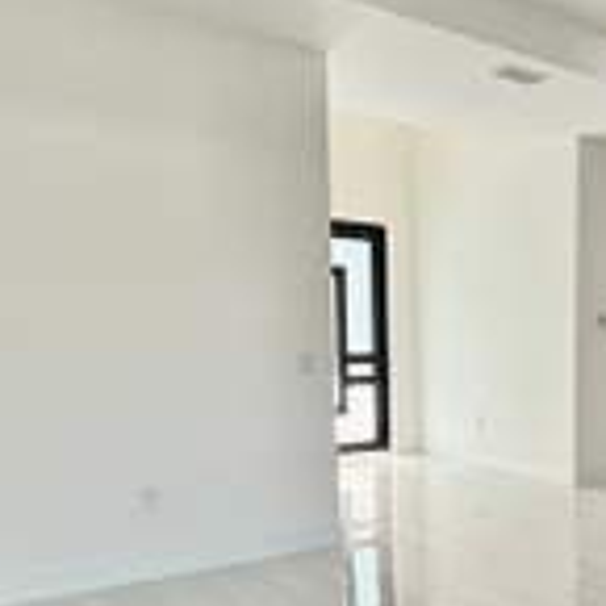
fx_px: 812
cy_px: 435
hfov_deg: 35.2
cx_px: 665
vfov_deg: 40.1
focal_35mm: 41
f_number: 2.2
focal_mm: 2.22
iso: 64
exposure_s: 1/270
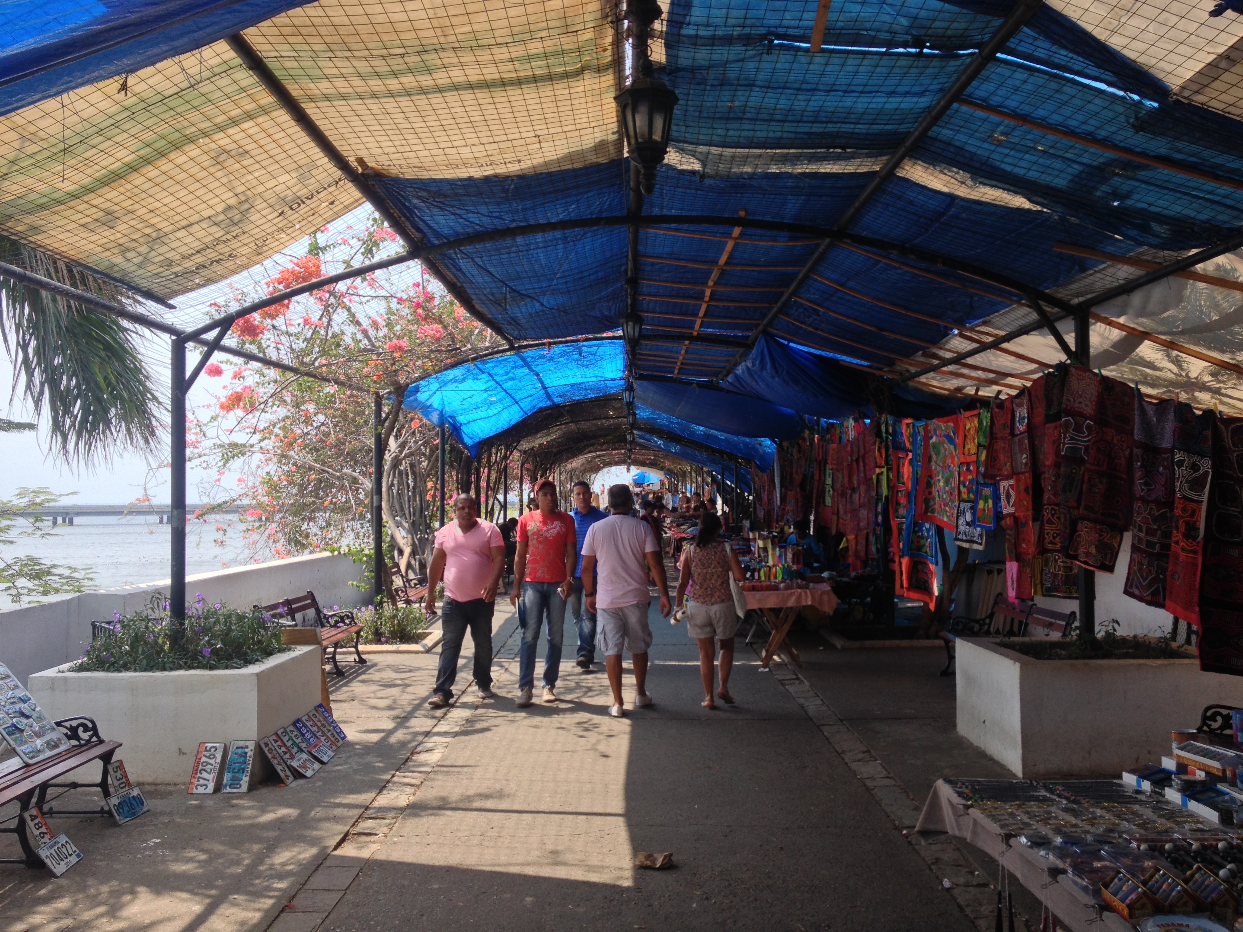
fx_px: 1257
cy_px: 466
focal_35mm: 35
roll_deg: +0.7
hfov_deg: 52.6
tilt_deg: -1.6
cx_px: 622
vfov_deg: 40.7
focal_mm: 4.28
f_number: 2.4
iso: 50
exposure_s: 1/581
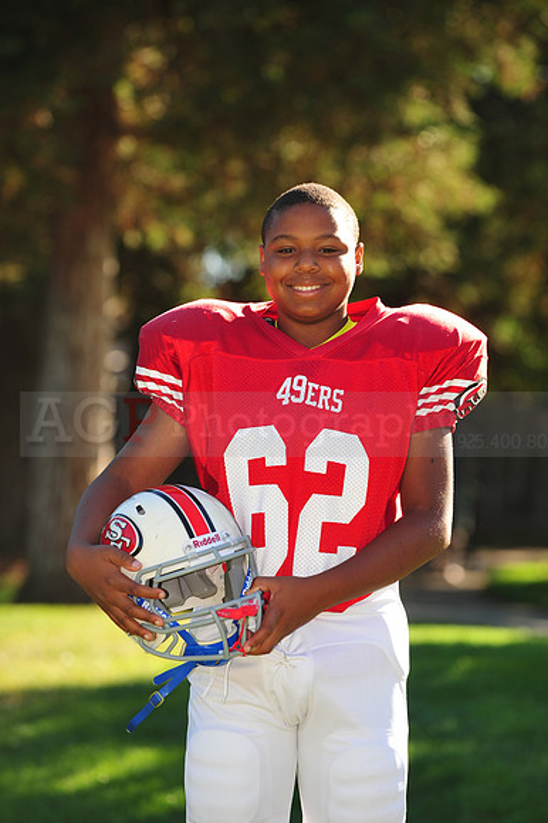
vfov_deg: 12.1
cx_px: 274
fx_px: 3886
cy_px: 412
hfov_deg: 8.1
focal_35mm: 170
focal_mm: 170
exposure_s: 1/400
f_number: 4.5
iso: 200
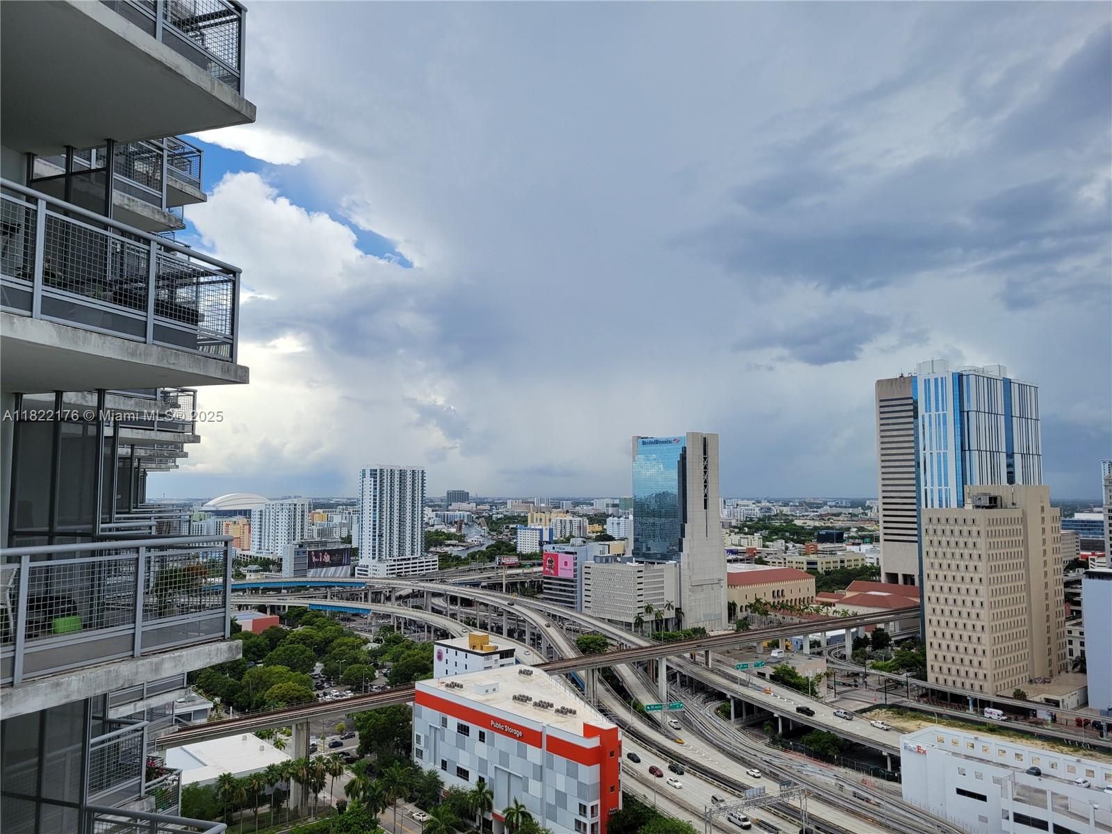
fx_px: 835
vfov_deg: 53.1
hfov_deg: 67.3
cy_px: 417
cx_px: 556
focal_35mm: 26
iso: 40
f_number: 1.8
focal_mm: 5.4
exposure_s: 1/1899
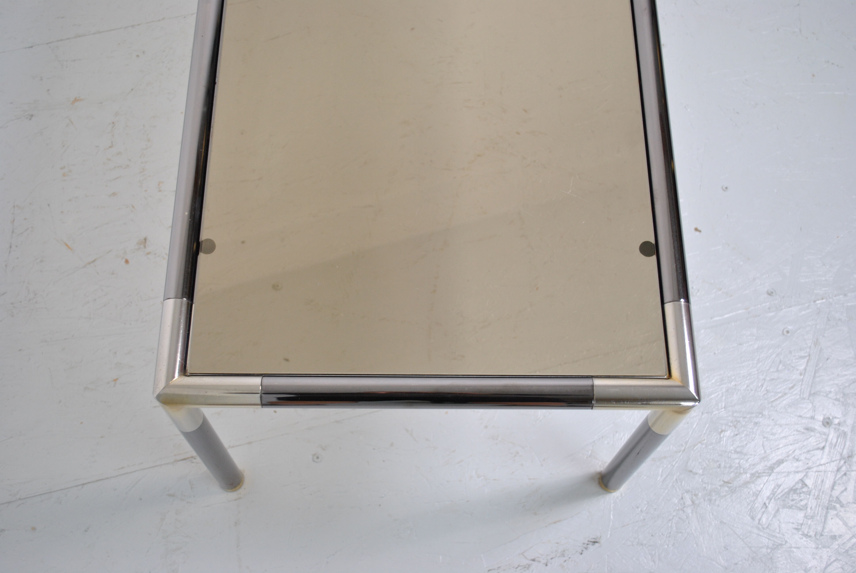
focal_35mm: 44
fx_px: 1036
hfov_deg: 44.9
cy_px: 286
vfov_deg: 30.9
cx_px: 428
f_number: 4.5
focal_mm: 29
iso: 320
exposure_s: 1/30
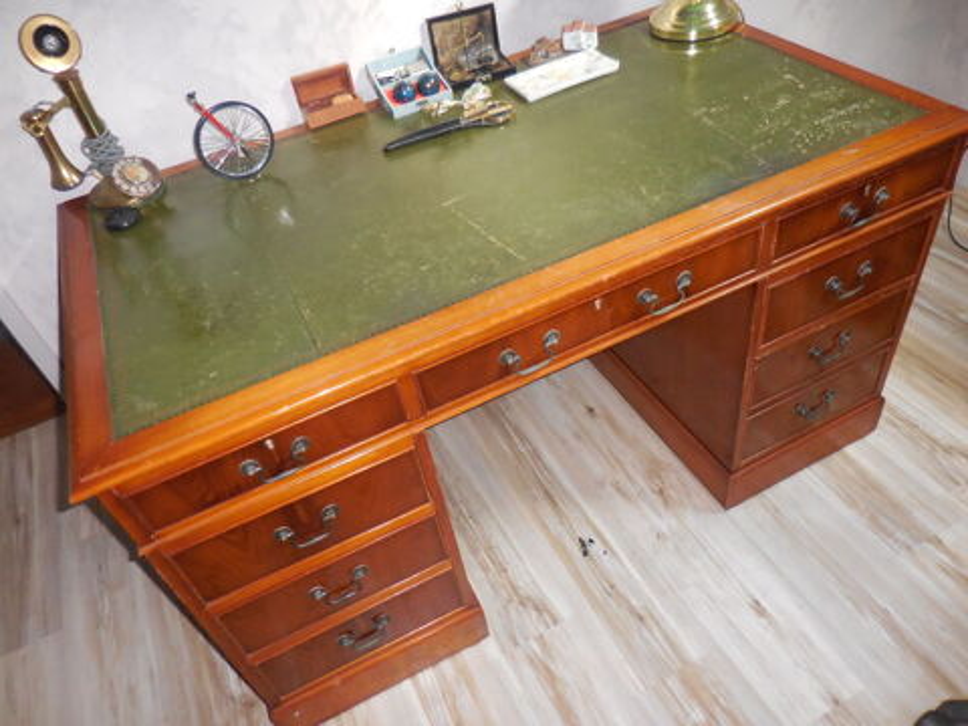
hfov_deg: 69.4
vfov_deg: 54.9
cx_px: 484
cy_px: 363
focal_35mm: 25
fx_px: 699
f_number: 3.3
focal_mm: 4.5
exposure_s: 1/25
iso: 400
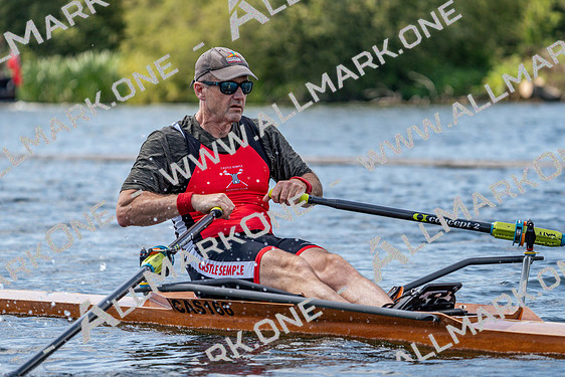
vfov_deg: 5.4
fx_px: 4019
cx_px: 284
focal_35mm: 256
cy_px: 188
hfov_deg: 8.0
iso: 400
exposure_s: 1/2000
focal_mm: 248
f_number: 5.6
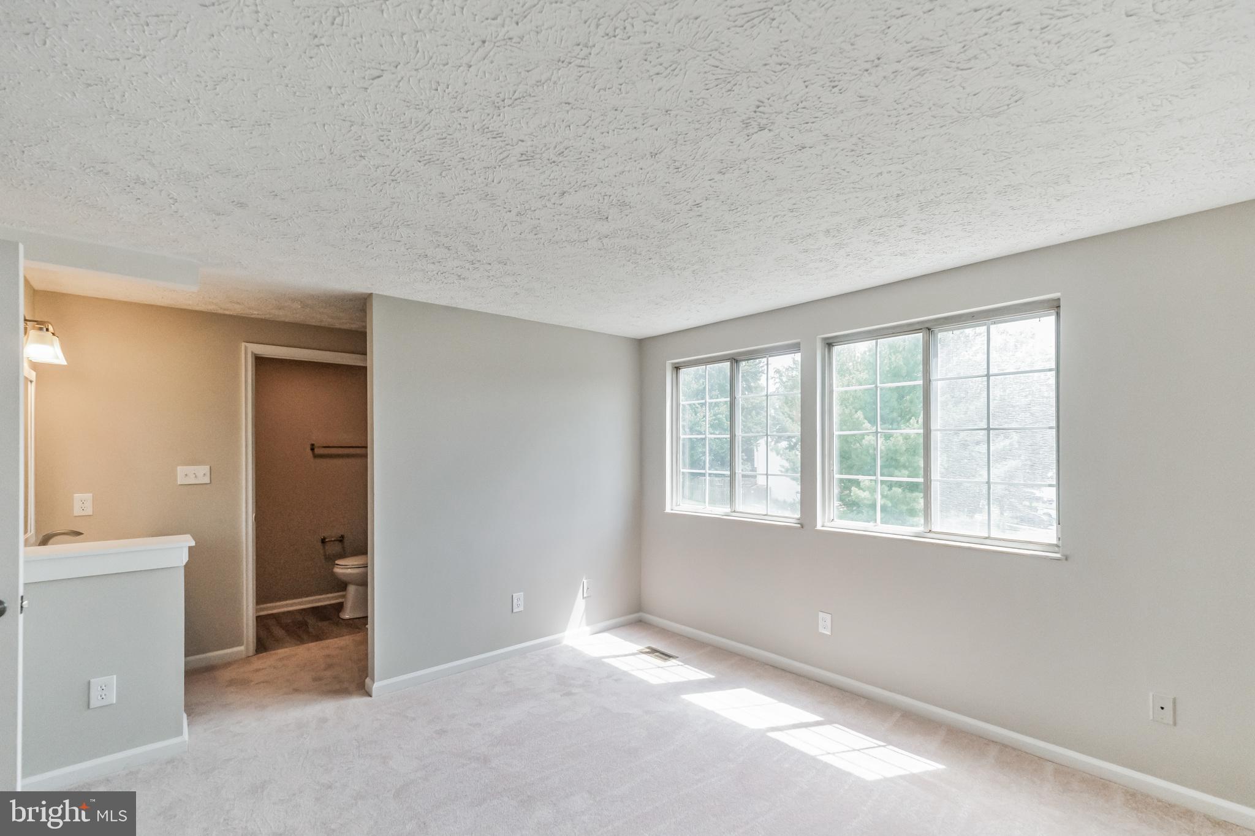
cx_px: 628
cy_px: 418
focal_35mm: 15
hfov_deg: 100.4
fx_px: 523
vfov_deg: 77.3
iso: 2000
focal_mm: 15
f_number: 5
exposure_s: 1/1600
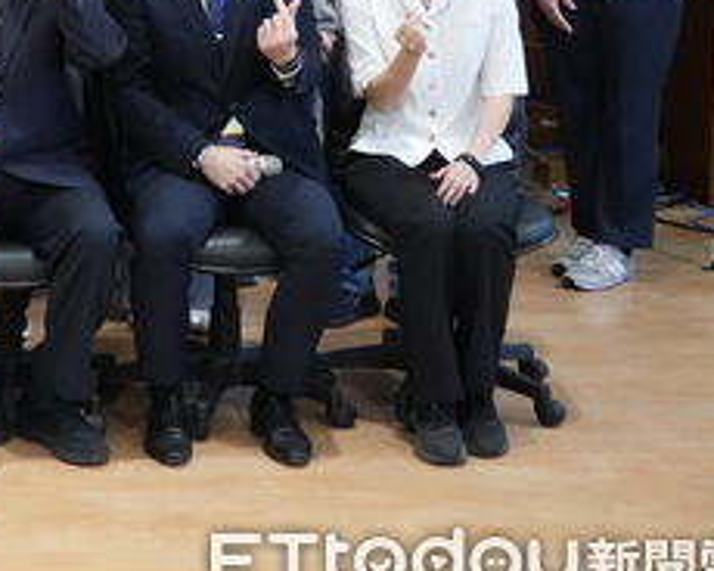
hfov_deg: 19.3
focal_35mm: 93
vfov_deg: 16.2
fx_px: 1965
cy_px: 3
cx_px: -155
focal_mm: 38
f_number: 4.5
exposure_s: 1/125
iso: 10000
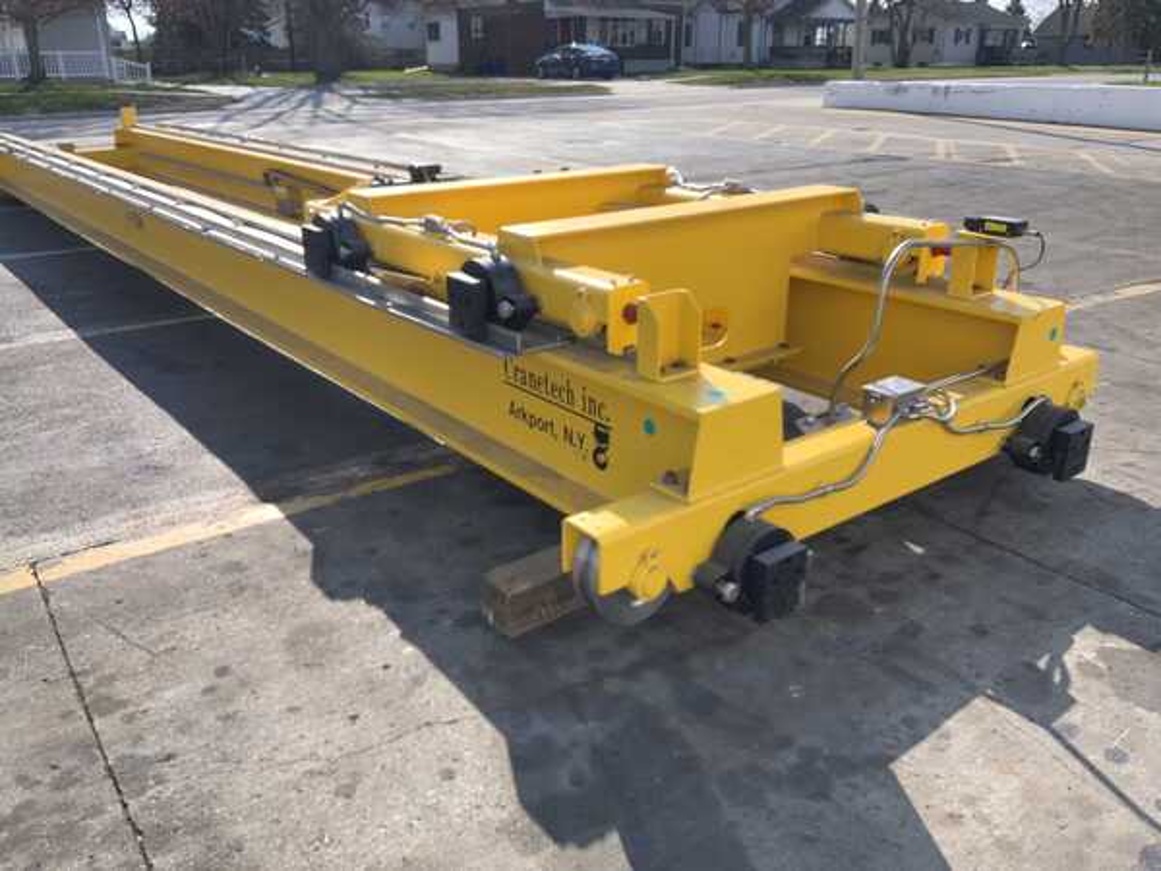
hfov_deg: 61.7
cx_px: 580
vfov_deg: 48.2
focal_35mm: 29
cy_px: 436
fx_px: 973
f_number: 1.8
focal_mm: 3
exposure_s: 1/400
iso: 16
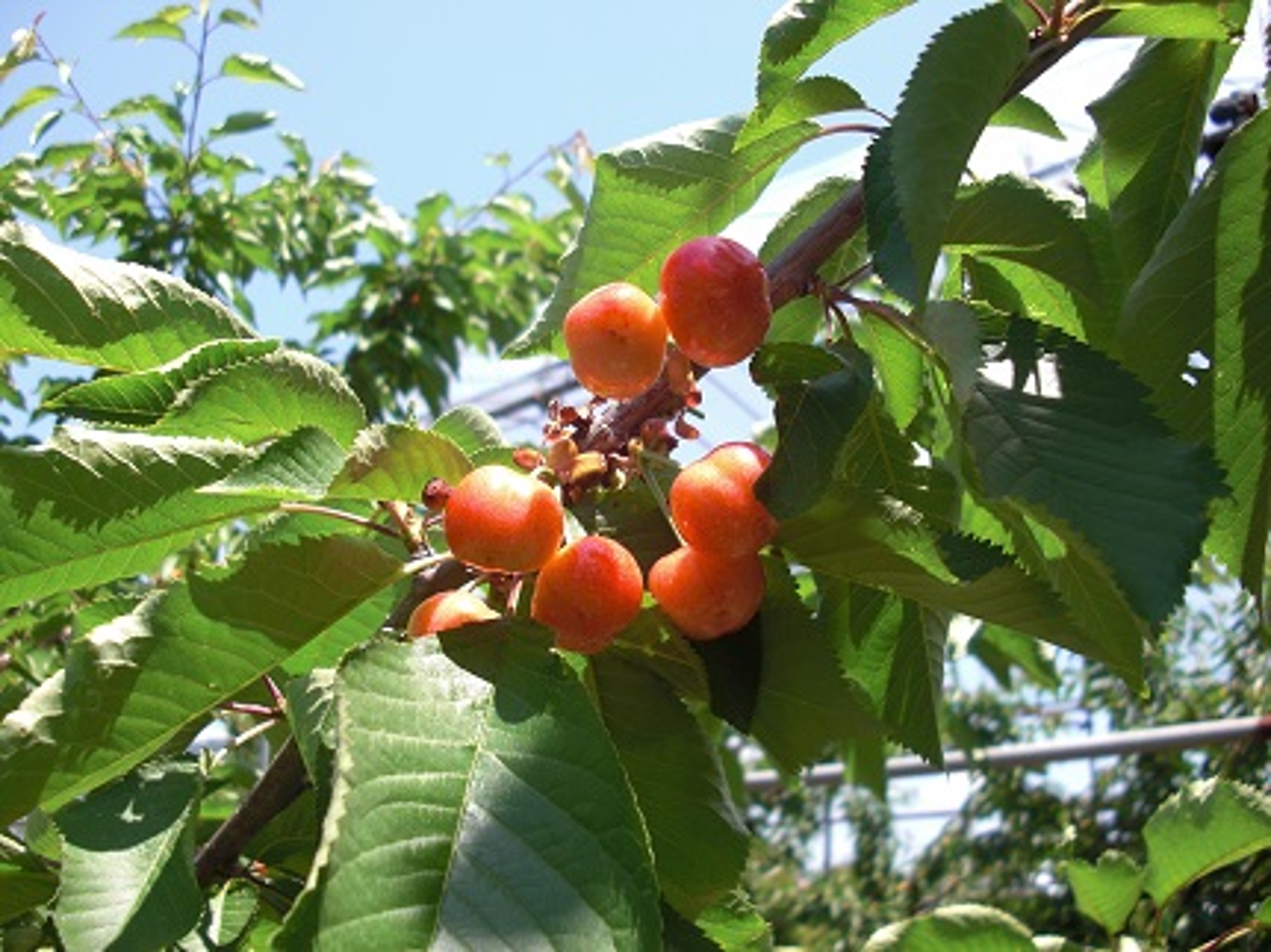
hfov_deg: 51.4
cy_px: 476
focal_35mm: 36
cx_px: 636
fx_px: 1321
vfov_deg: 39.6
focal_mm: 6.3
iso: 50
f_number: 2.8
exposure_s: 1/400
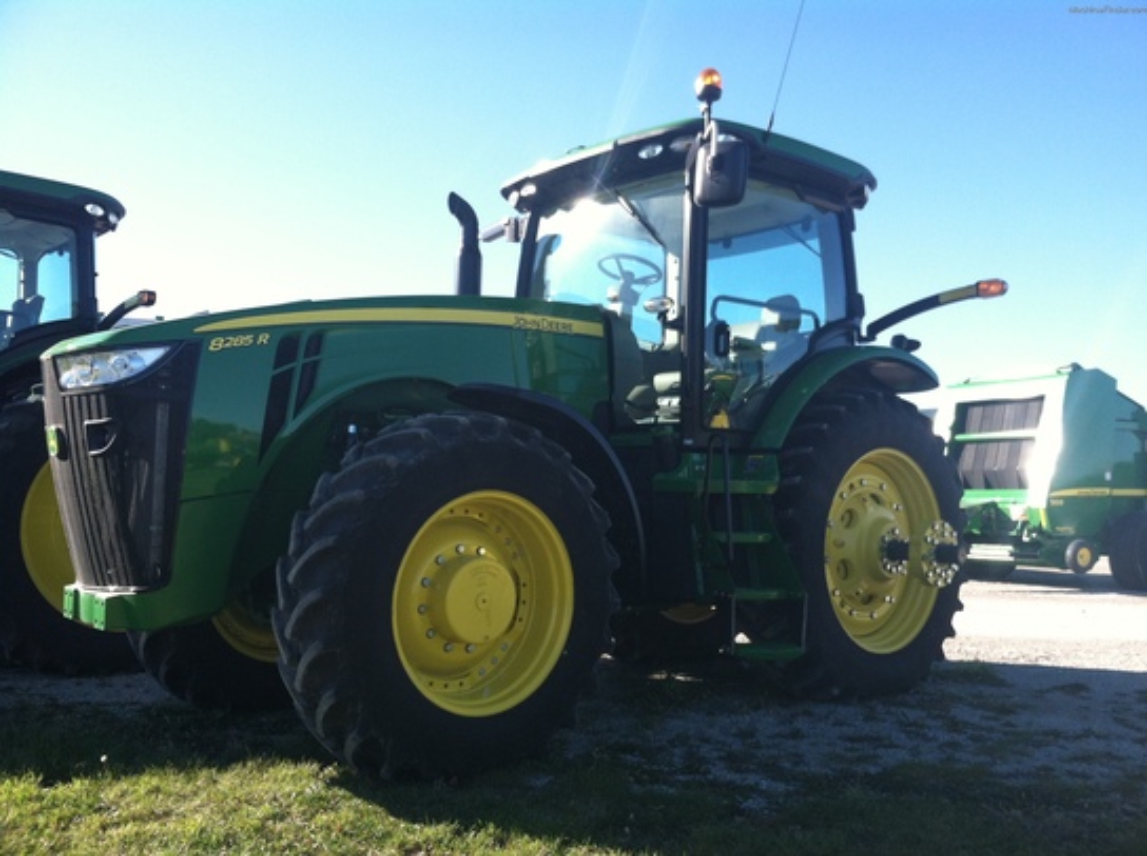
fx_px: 1158
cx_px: 574
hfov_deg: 52.7
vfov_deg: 40.6
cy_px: 428
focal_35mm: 35
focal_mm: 3.85
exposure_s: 1/429
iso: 80
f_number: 2.8
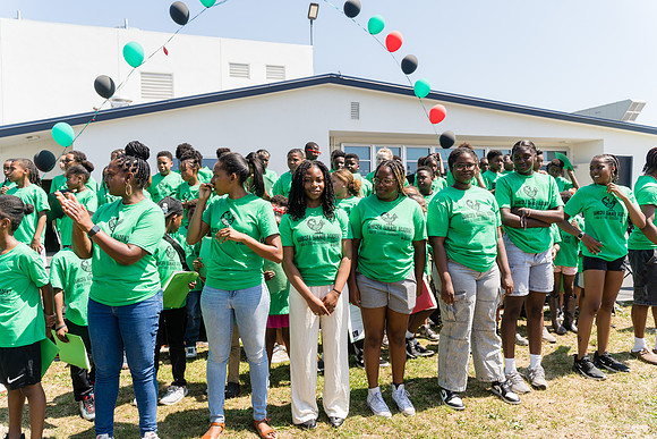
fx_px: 511
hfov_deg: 65.5
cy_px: 220
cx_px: 328
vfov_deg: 46.4
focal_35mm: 28
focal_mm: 28
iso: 100
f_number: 4
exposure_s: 1/400
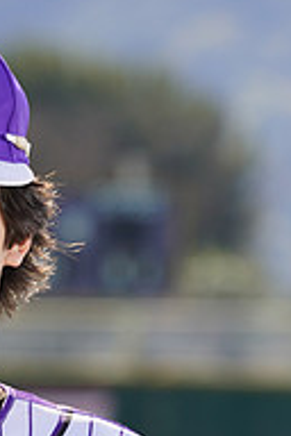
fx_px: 9166
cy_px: 570
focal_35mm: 756
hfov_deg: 1.8
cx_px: -26
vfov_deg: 2.7
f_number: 8
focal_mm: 250
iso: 100
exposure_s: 1/250
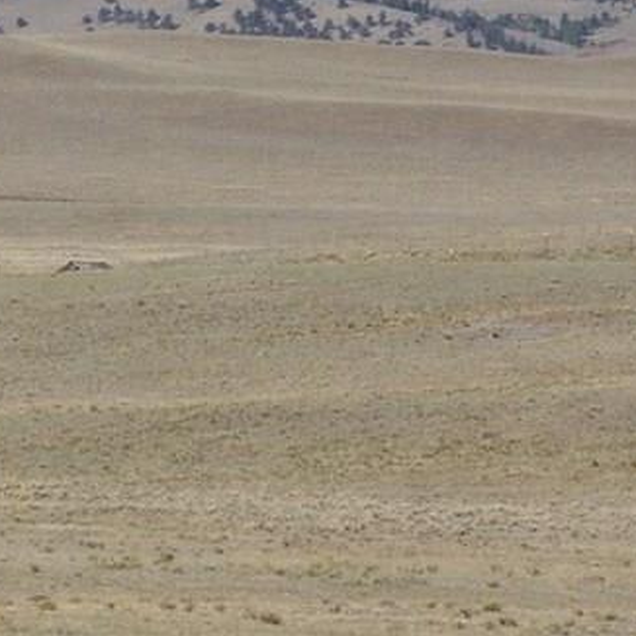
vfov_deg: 3.2
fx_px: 11350
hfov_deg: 3.2
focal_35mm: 546
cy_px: -80
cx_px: 380
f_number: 5
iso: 64
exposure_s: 1/500
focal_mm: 31.6
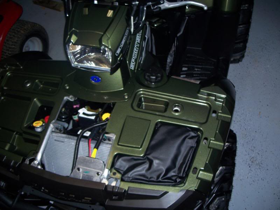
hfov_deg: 50.1
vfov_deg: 38.7
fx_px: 299
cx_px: 140
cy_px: 105
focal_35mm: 37
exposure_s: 1/60
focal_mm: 7.8
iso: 125
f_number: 2.8
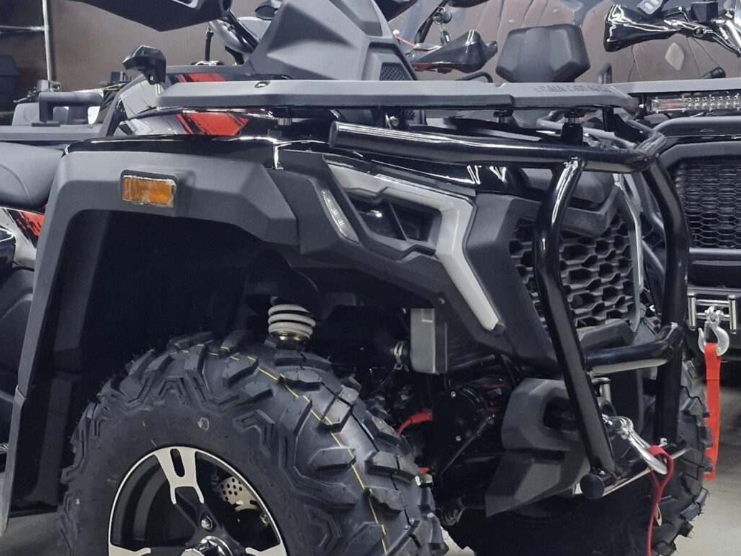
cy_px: 270
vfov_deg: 25.7
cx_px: 254
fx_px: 1220
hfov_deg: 33.5
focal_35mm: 57
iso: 640
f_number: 1.8
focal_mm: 5.54
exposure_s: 1/100
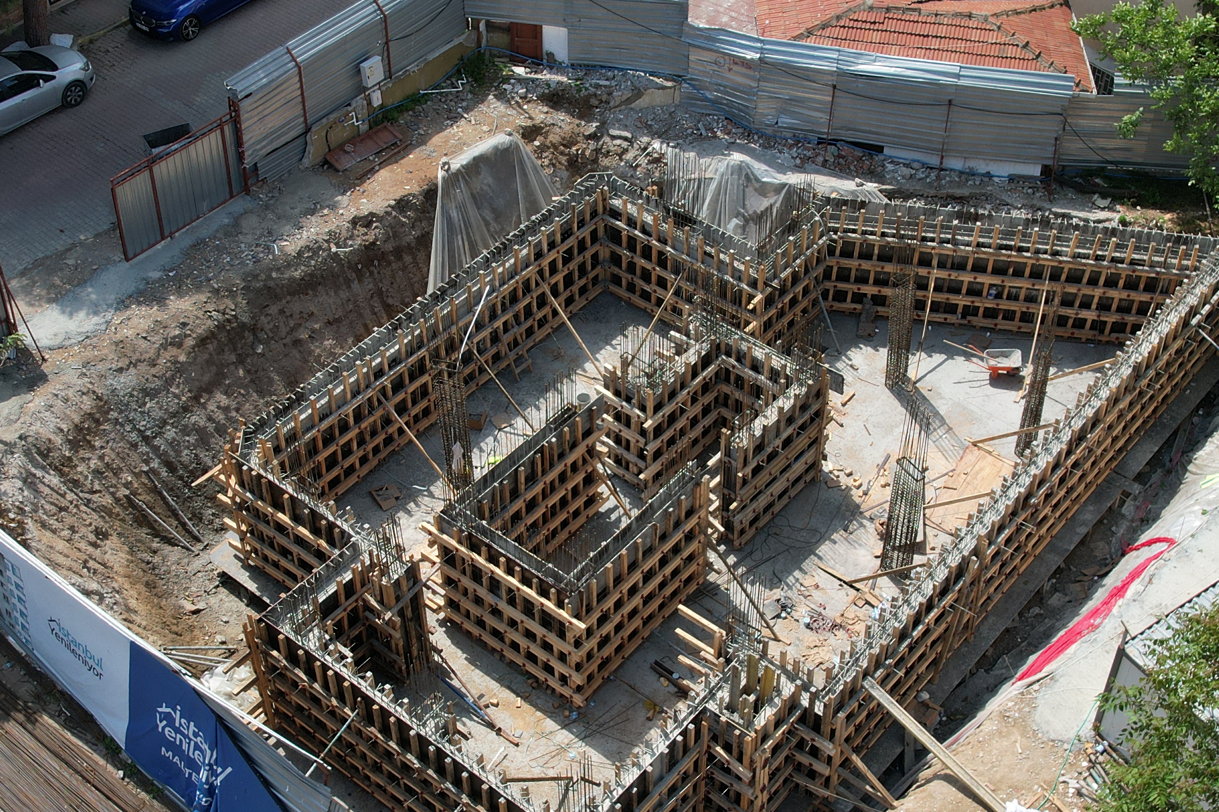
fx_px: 1693
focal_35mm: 50
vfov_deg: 27.0
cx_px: 606
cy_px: 448
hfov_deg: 39.6
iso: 110
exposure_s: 1/2000
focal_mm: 8.38
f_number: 2.8
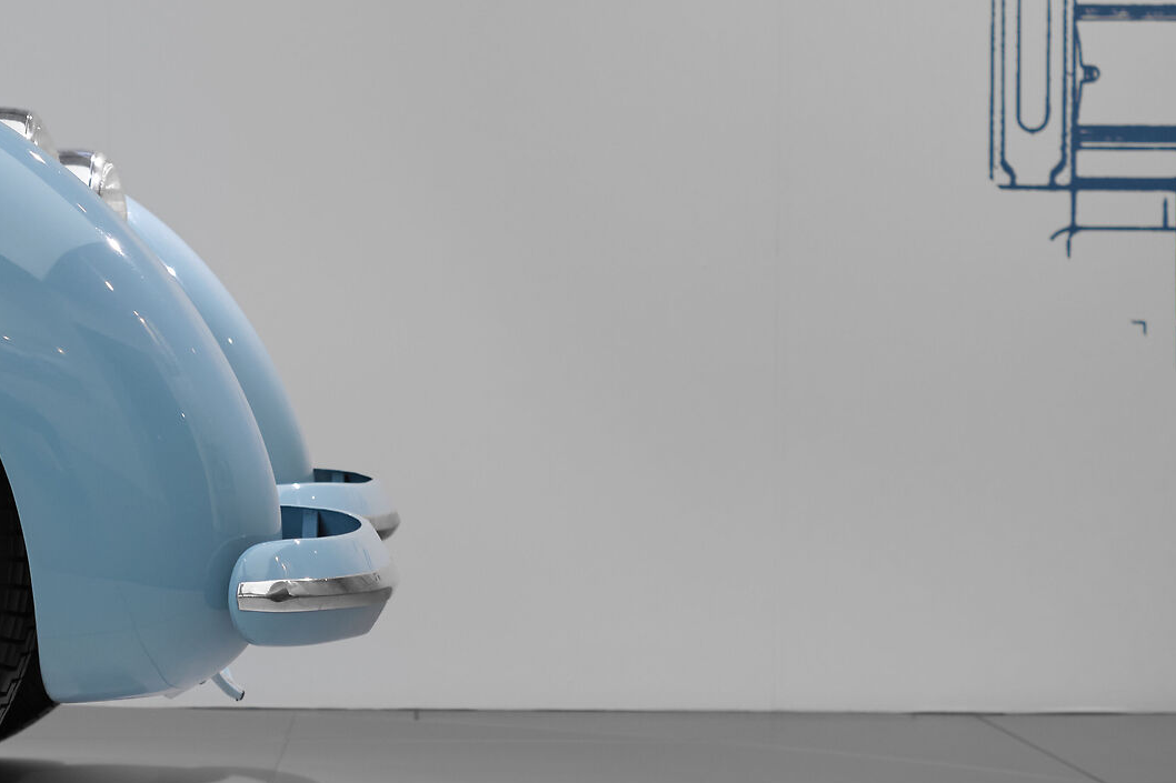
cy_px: 274
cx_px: 211
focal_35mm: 93
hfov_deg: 21.6
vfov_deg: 14.7
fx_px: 3037
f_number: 3.2
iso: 400
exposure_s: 1/80
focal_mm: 27
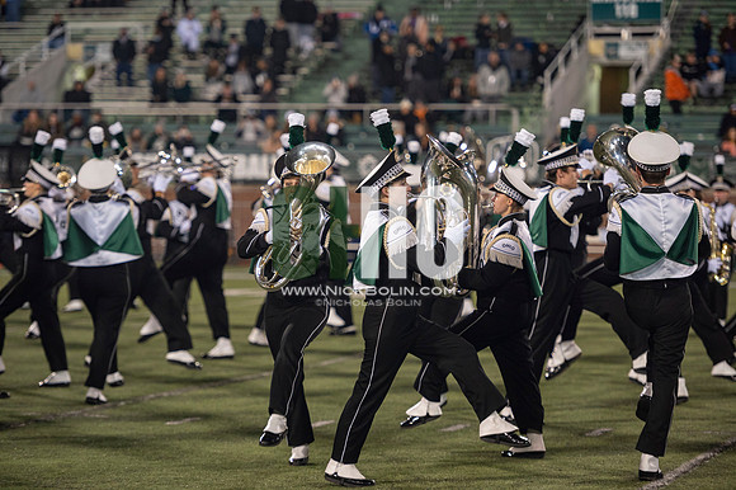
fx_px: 3167
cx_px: 368
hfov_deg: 13.3
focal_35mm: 155
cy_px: 245
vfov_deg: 8.8
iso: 1000
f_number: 2.8
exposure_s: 1/500
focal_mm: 155
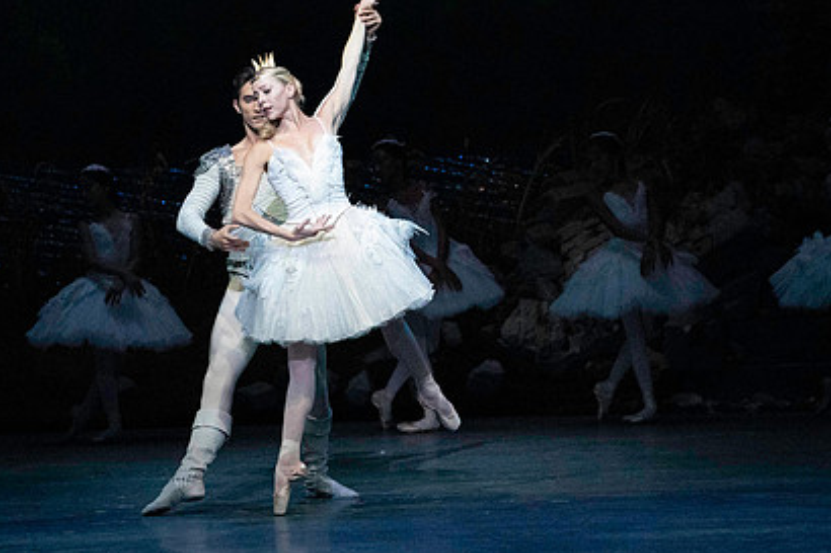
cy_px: 195
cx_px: 434
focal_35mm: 283
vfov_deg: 4.9
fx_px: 6530
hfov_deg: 7.3
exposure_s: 1/400
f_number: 5
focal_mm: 200
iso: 25600
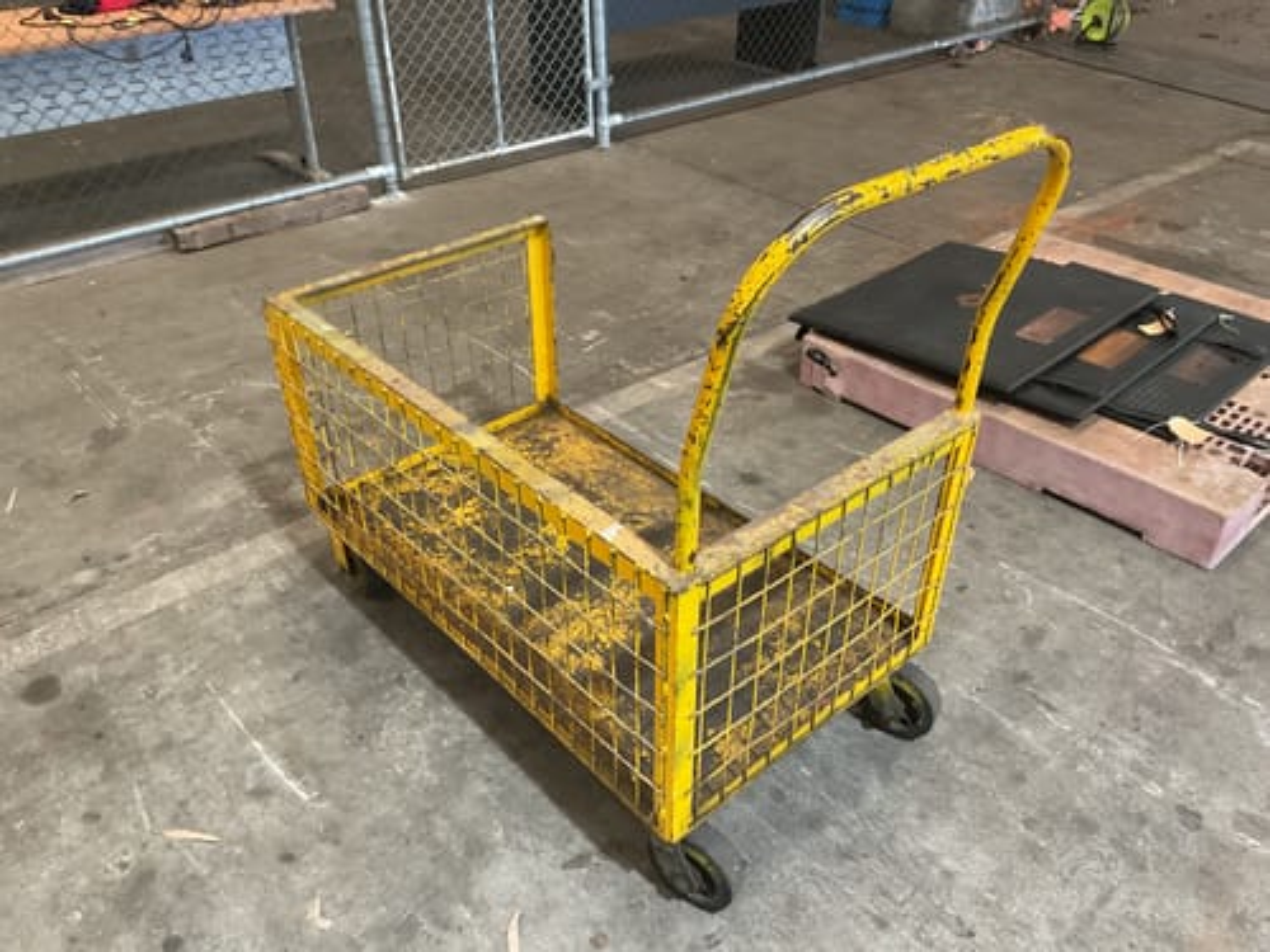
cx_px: 635
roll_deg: +0.3
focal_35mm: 29
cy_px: 476
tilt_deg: -33.8
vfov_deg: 48.2
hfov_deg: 61.7
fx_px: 1064
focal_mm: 3
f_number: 1.8
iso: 250
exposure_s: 1/60
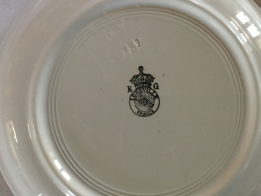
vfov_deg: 45.4
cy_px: 98
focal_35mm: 31
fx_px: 234
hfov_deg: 58.4
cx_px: 130
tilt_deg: -87.3
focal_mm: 3.3
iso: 500
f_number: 2.4
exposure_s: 1/17
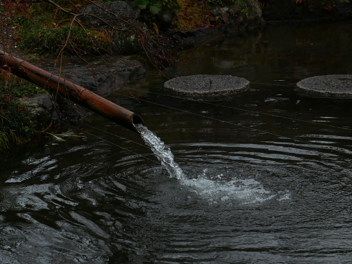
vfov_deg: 8.4
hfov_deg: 11.2
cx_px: 176
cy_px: 148
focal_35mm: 177
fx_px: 1800
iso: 200
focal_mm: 60
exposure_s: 1/400
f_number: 5.6
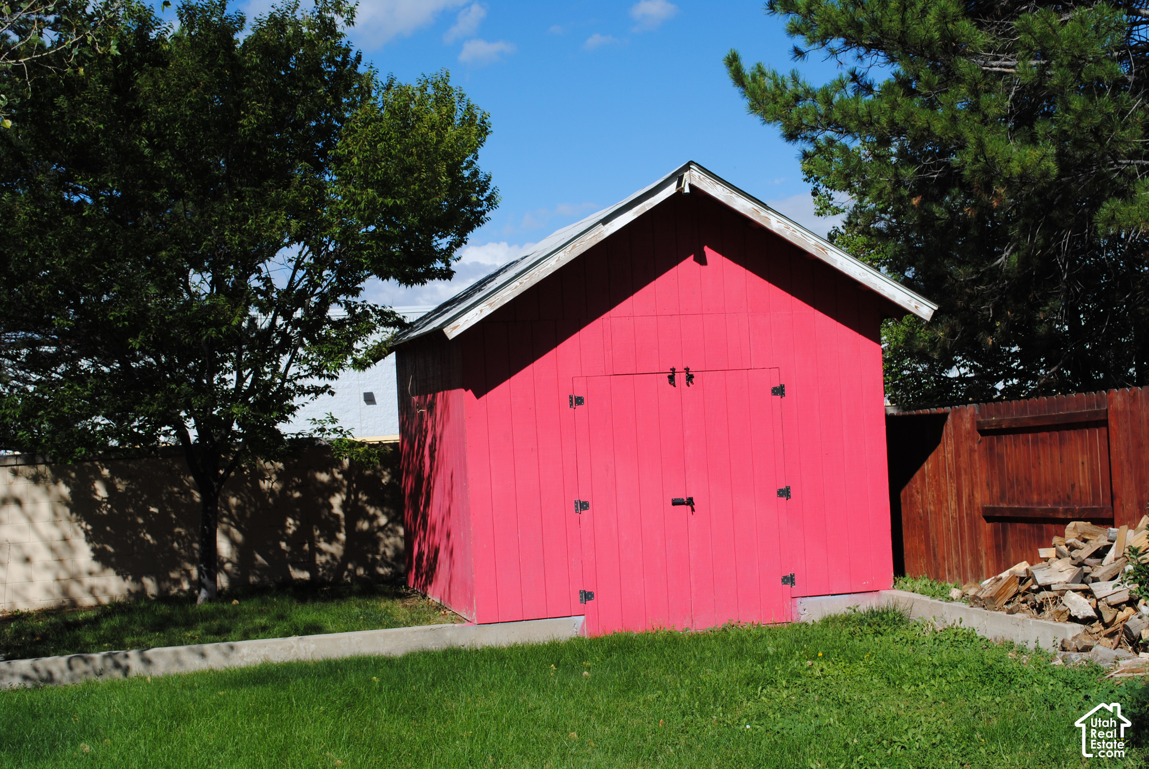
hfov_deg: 41.1
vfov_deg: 28.2
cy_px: 384
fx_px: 1534
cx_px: 574
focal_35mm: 48
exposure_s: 1/320
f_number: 9
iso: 100
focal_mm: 32
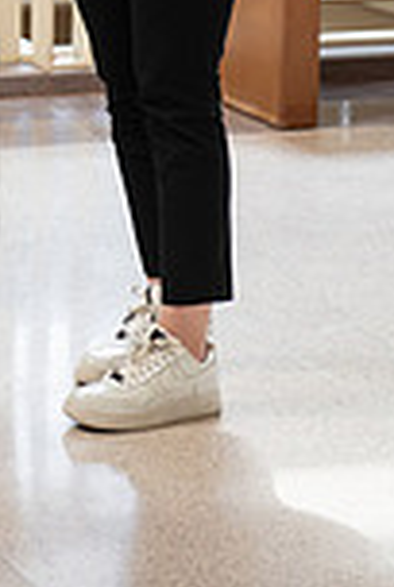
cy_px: -270
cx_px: -170
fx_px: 3187
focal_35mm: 195
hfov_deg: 7.0
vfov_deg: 10.2
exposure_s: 1/200
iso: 1250
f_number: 5
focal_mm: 66
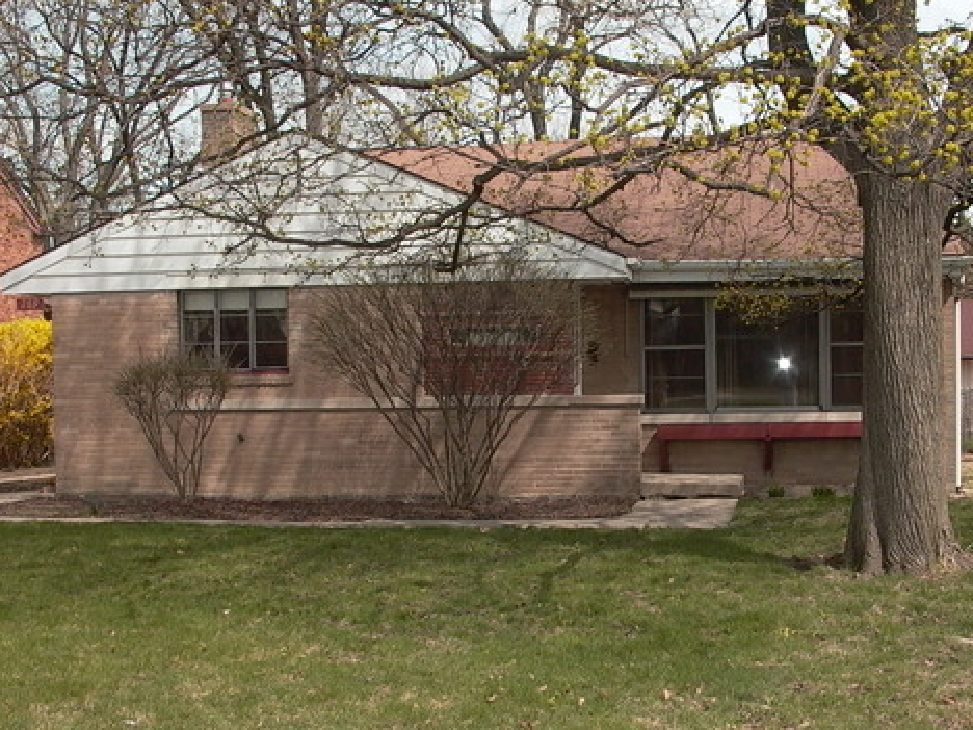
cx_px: 536
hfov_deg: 36.8
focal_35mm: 52
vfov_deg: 28.0
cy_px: 370
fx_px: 1462
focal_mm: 8.19
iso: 100
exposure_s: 1/559
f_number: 4.79
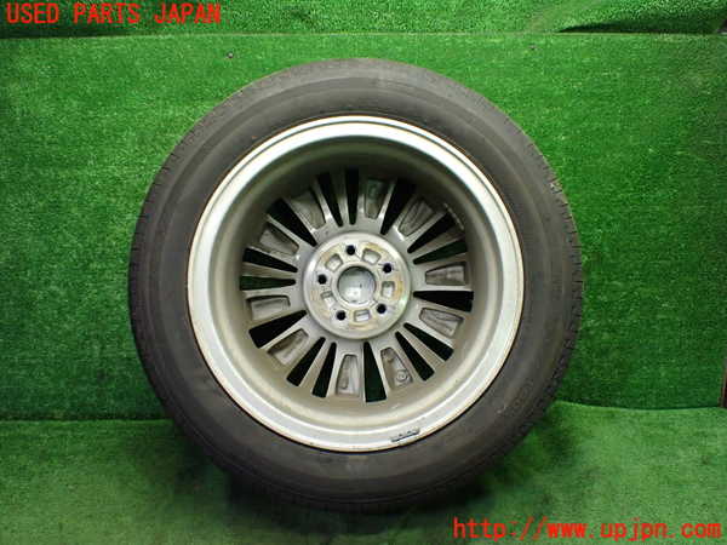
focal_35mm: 30
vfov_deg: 46.8
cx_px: 364
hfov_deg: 60.0
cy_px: 272
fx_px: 630
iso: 800
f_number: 2.3
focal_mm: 5.4
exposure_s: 1/125
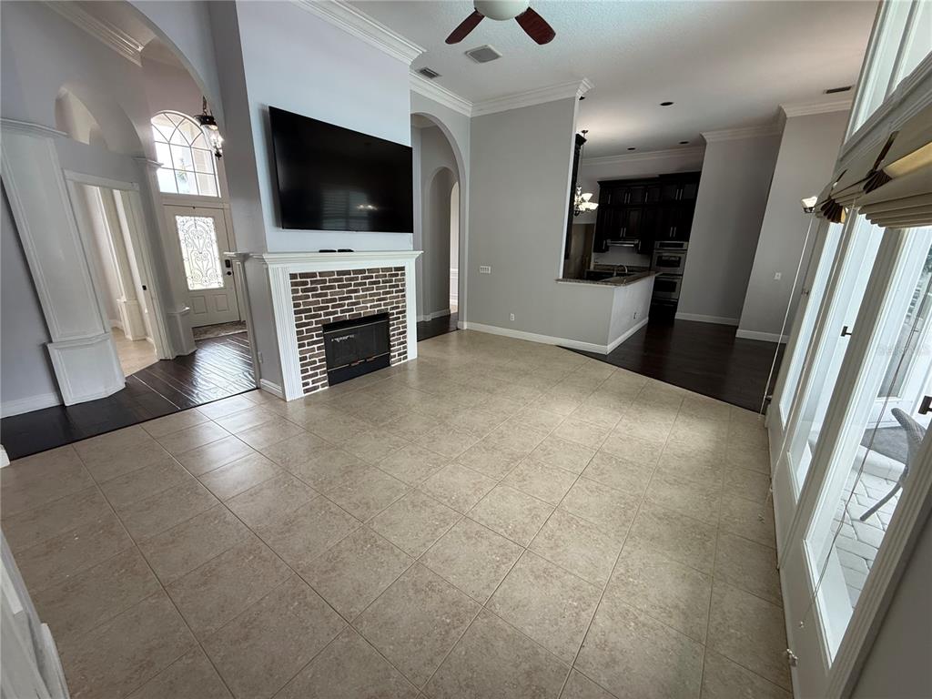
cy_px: 350
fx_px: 377
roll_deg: -1.1
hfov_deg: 102.1
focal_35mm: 14
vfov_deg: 85.7
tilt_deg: -15.2
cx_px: 466
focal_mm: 2.22
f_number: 2.2
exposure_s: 1/120
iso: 200
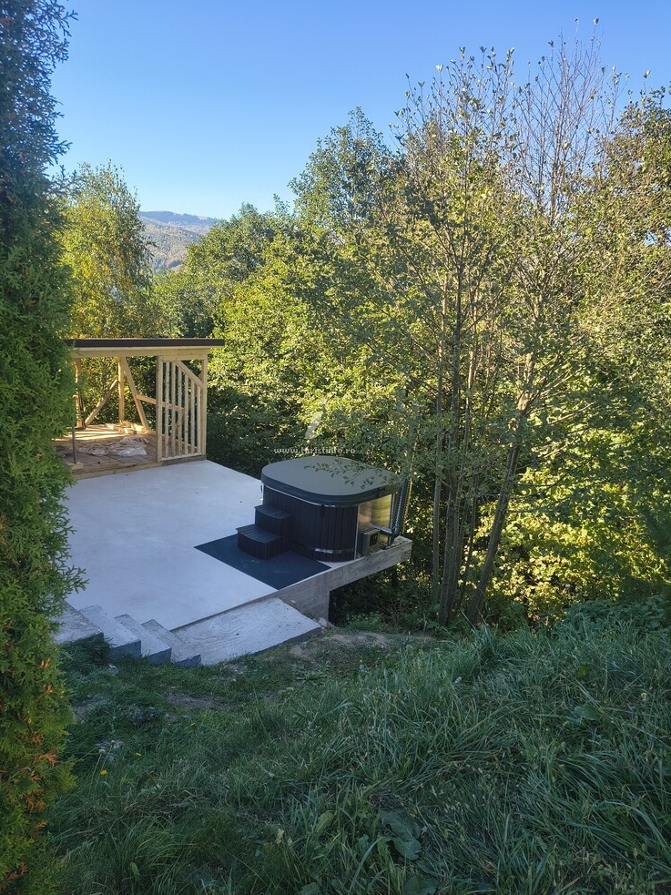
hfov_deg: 54.9
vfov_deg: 69.4
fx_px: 646
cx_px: 332
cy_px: 442
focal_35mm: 25
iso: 101
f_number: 1.8
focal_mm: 5.56
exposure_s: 1/757
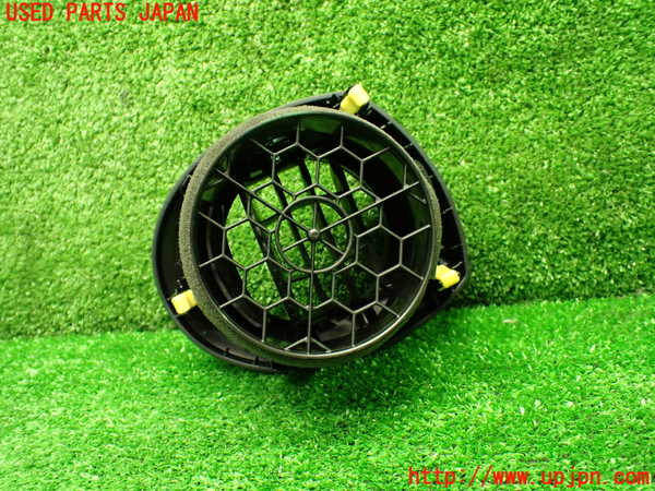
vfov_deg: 46.8
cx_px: 328
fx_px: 568
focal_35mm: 30
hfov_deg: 60.0
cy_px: 246
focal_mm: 5.4
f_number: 2.3
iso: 800
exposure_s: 1/40
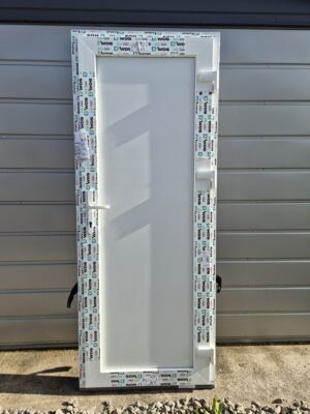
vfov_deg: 73.9
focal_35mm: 23
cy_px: 207
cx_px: 155
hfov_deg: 58.9
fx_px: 275
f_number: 1.8
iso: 25
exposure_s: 1/1476
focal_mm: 5.4
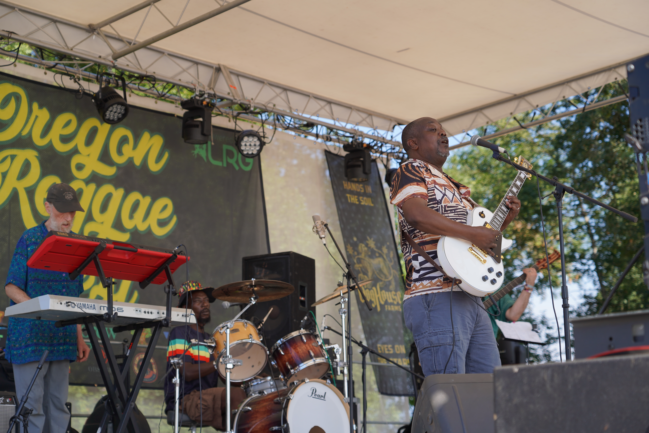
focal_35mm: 71
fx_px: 1280
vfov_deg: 19.2
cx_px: 324
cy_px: 216
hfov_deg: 28.5
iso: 100
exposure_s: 1/320
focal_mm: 71
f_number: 4.5
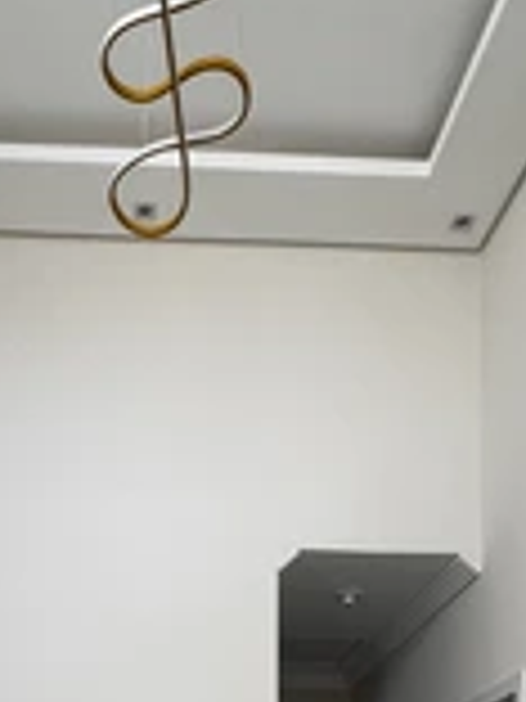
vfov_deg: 32.1
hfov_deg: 33.1
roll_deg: +0.4
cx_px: 153
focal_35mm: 43
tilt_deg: -1.6
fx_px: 871
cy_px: 932
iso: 40
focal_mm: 2.22
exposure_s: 1/101
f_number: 2.2
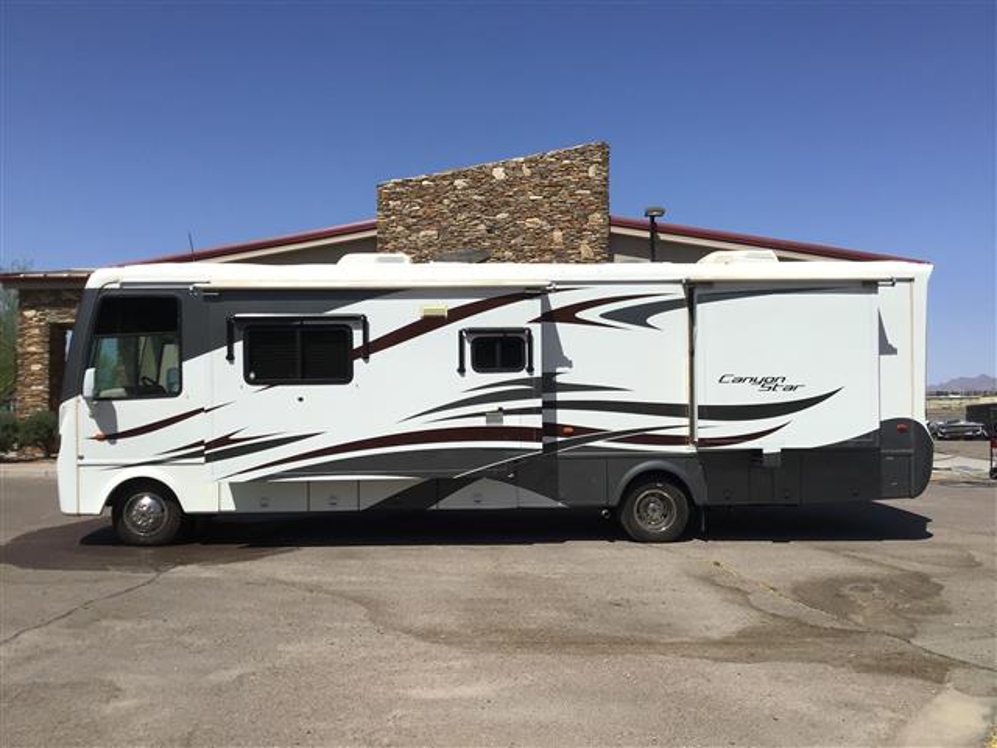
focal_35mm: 31
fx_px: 893
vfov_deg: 45.4
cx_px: 498
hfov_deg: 58.4
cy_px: 374
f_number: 2.4
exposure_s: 1/2915
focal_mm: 3.3
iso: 25
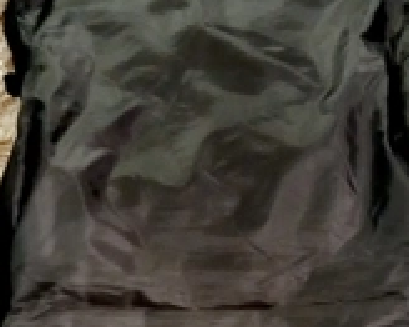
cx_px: 219
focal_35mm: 62
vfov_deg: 22.4
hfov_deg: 30.5
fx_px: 750
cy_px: 404
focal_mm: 4.95
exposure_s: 1/14.3
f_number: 1.9
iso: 6365
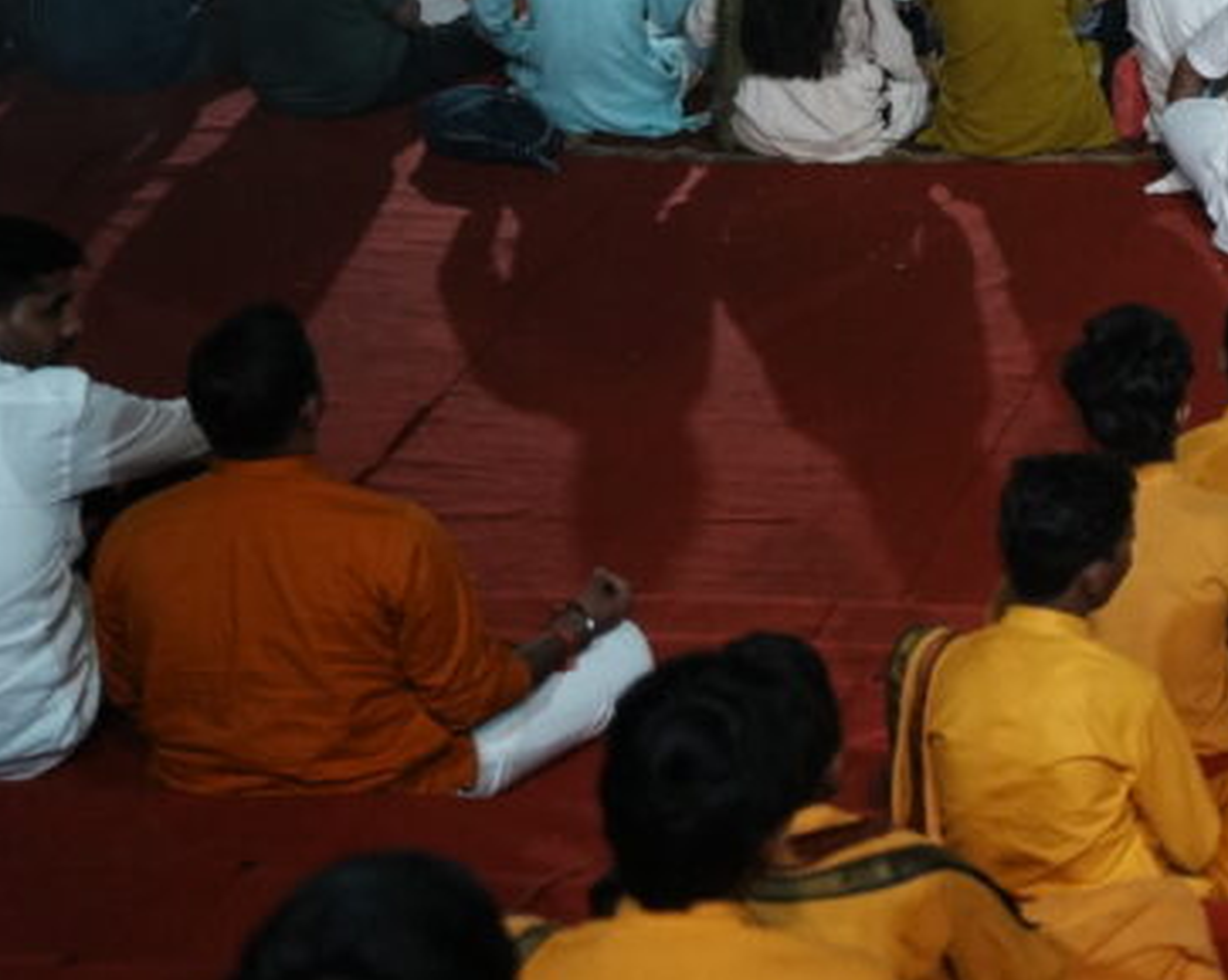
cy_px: -359
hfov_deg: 16.3
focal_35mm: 109
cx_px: 1788
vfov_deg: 13.5
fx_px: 3958
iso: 2000
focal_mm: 35
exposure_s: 1/320
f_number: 1.8
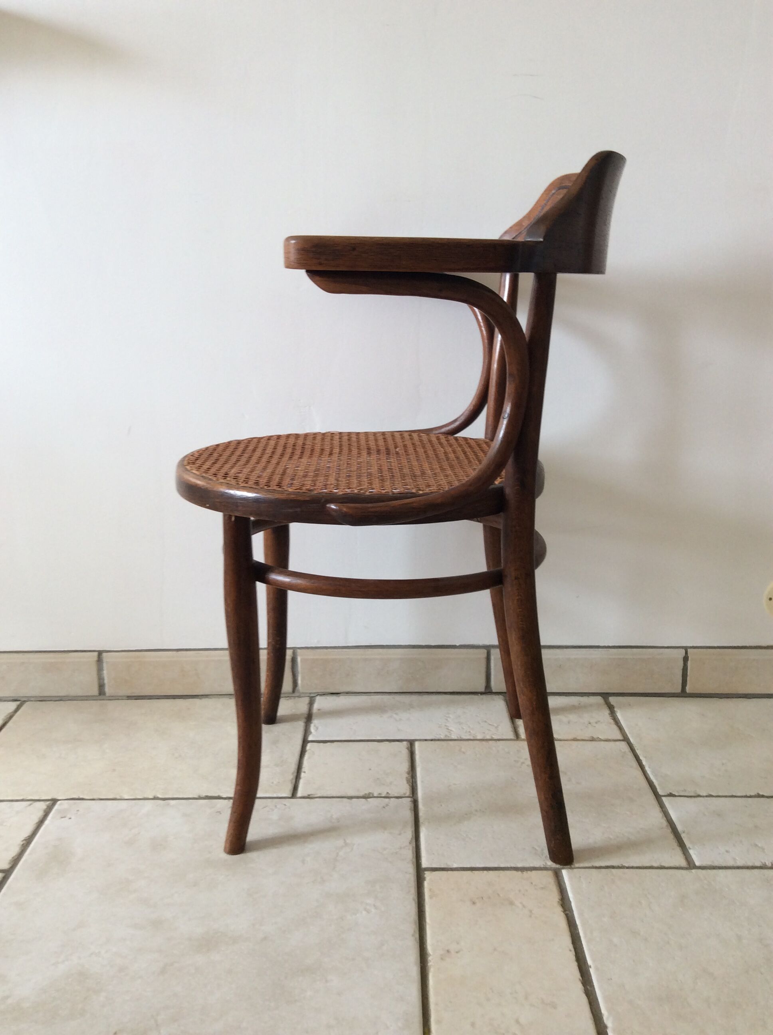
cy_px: 518
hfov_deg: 44.1
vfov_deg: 56.9
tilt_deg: -14.6
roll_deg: +1.4
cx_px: 386
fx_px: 955
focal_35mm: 32
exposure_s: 1/25
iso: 32
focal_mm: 3.3
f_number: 2.4
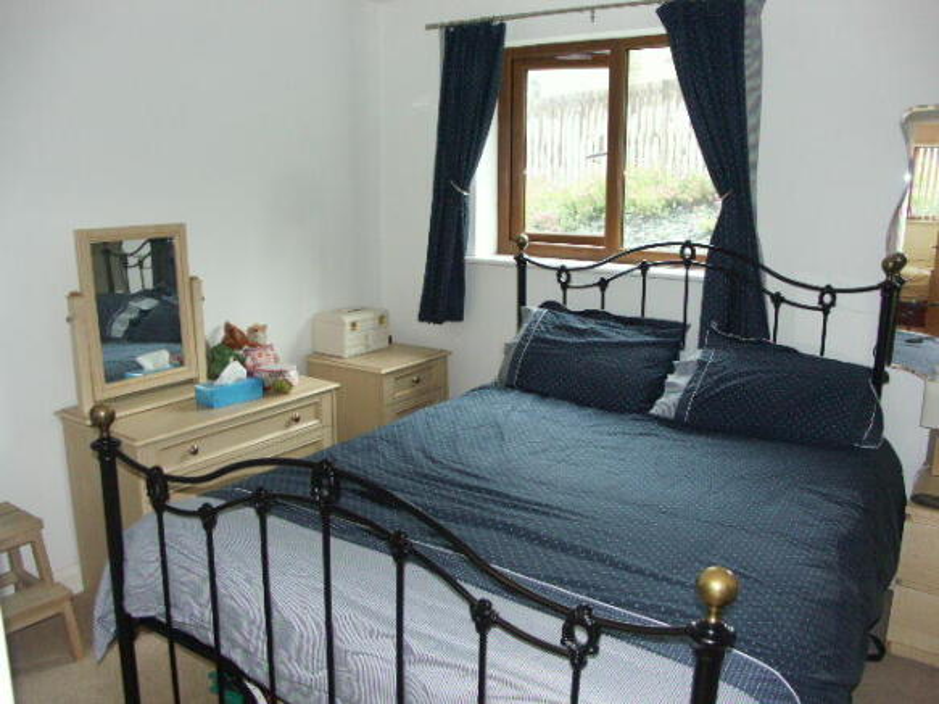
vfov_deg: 49.7
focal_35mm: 28
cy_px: 352
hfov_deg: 63.5
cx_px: 470
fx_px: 759
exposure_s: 1/15
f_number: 2.8
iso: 160
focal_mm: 7.21
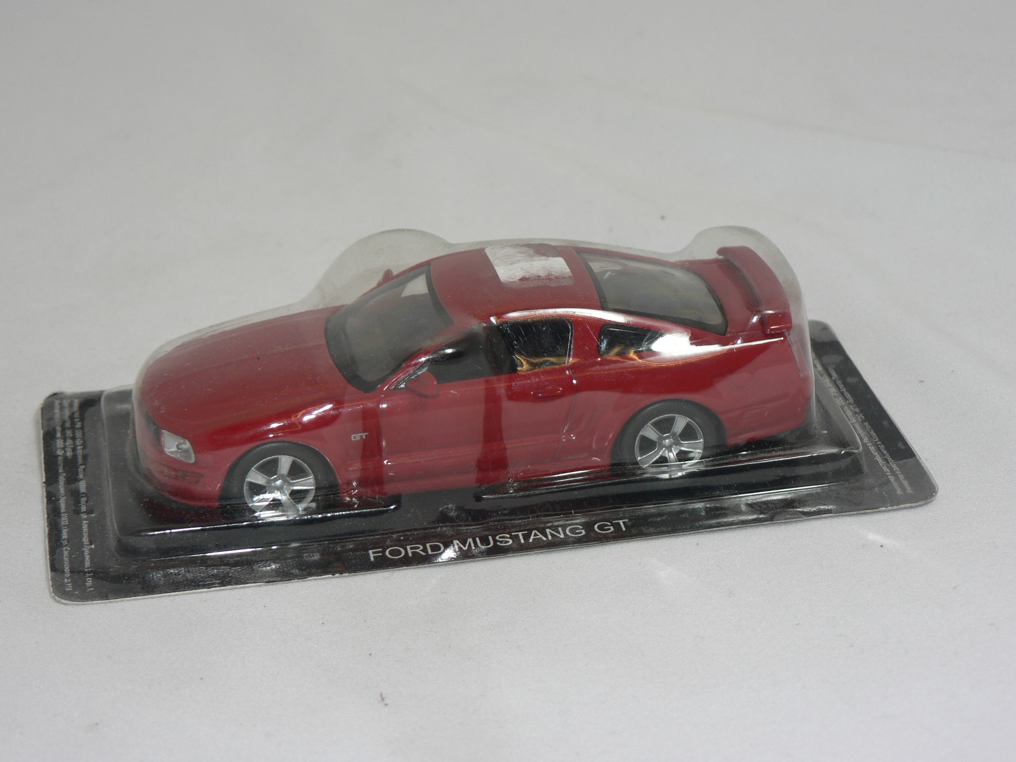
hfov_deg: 19.3
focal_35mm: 102
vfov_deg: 14.5
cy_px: 381
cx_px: 508
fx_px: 2994
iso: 80
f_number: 3.2
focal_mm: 16.9
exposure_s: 1/60
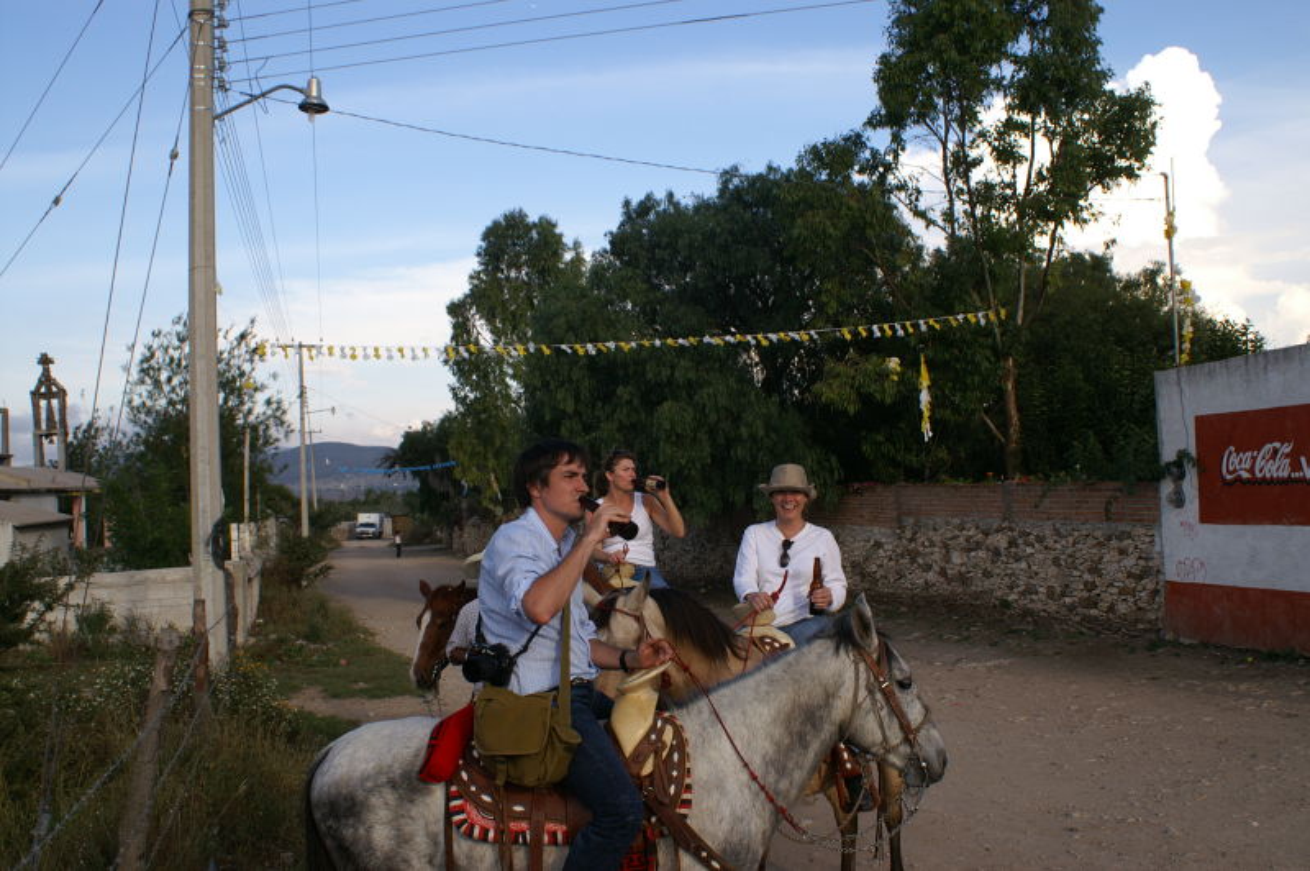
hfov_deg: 57.3
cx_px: 655
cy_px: 436
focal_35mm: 33
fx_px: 1200
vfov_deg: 39.9
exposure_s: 1/160
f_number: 8
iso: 100
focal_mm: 22
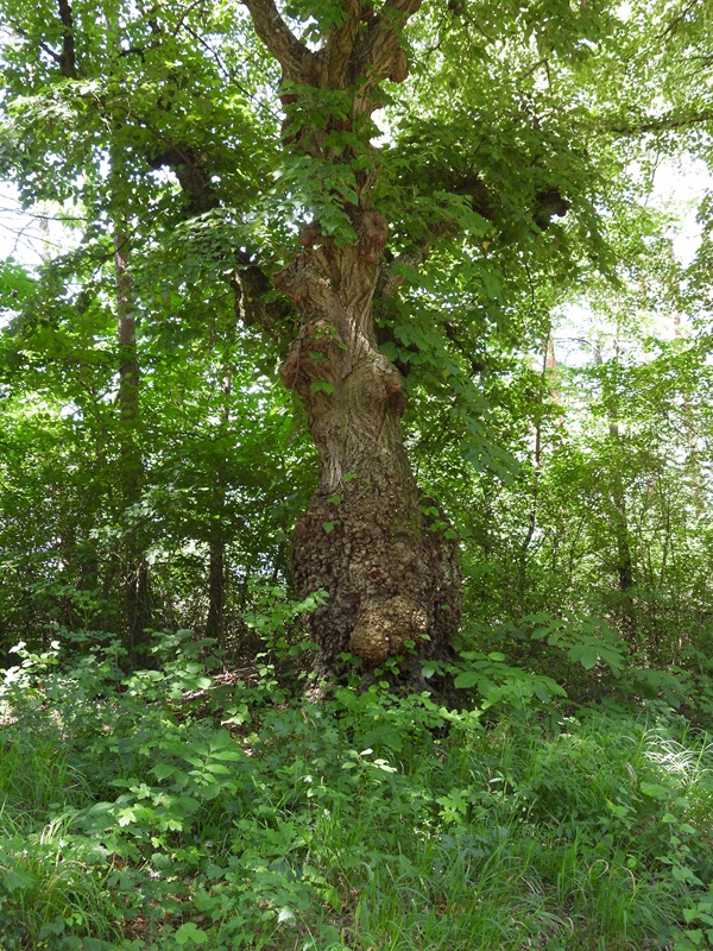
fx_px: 1181
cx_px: 356
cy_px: 476
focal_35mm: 43
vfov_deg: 43.9
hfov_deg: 33.6
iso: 110
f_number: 3.2
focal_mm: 7.7
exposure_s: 1/30
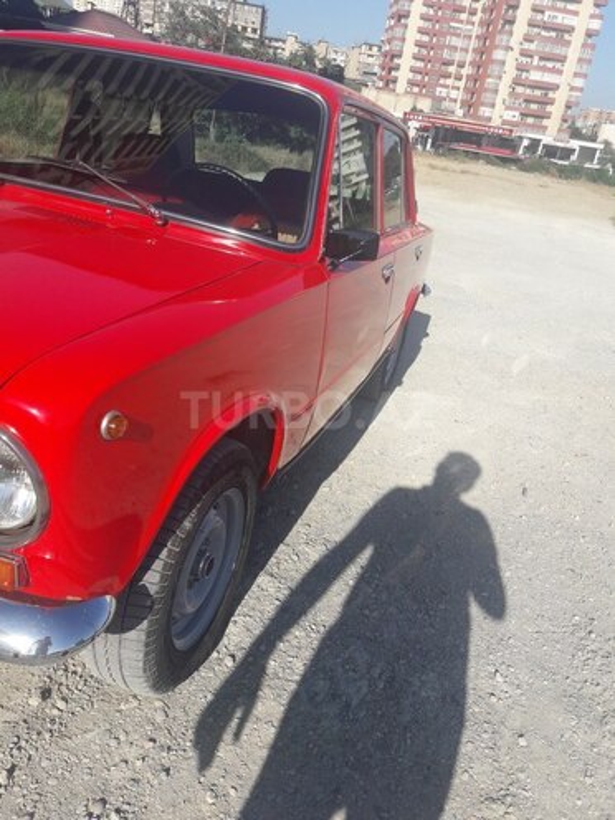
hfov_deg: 49.7
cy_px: 410
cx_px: 308
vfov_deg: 63.4
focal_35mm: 28
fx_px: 663
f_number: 1.9
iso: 40
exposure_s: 1/1730
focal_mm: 3.7
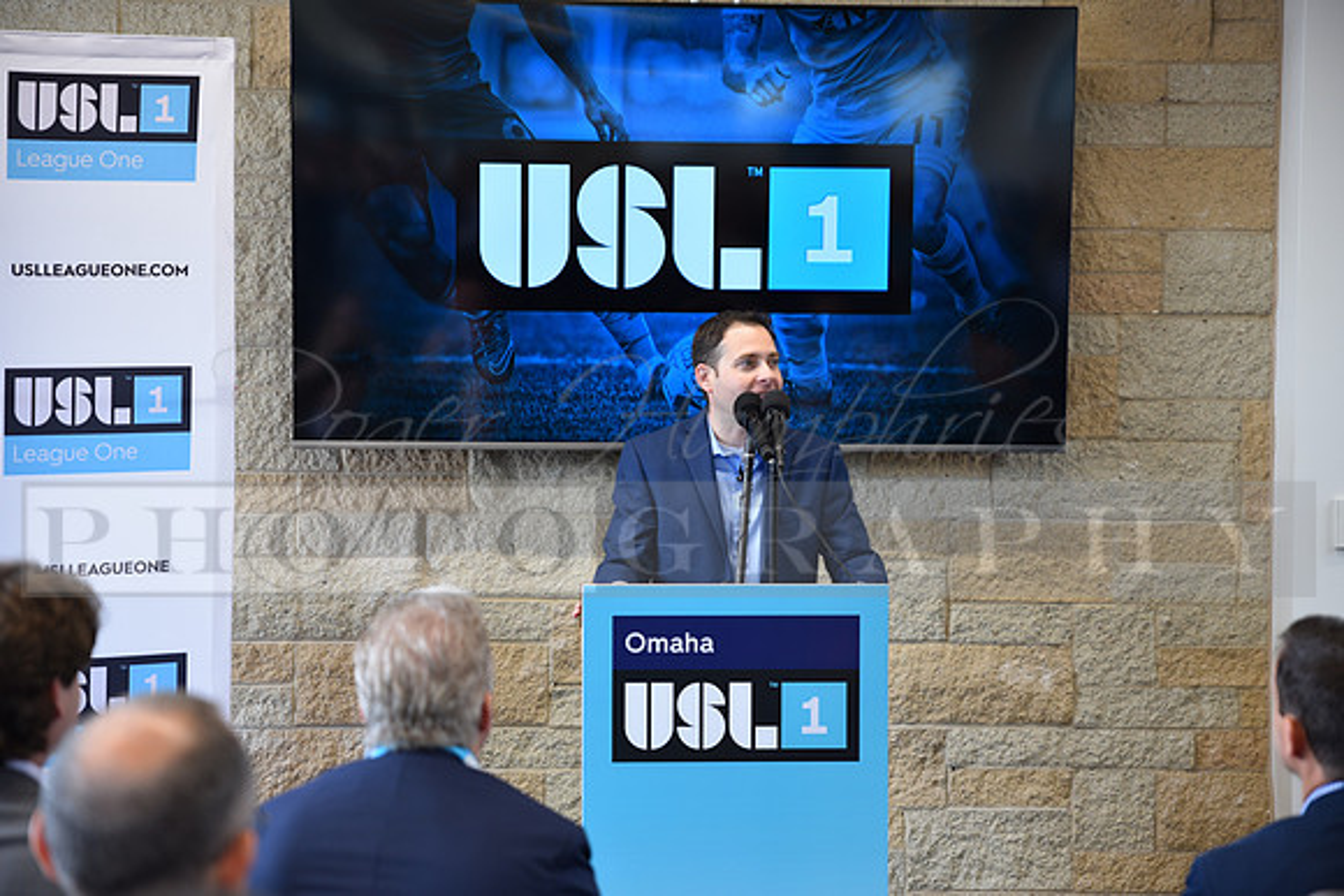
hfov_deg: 28.8
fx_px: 2614
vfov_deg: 19.5
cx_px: 672
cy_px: 448
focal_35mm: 70
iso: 400
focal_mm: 70
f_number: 2.8
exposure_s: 1/60
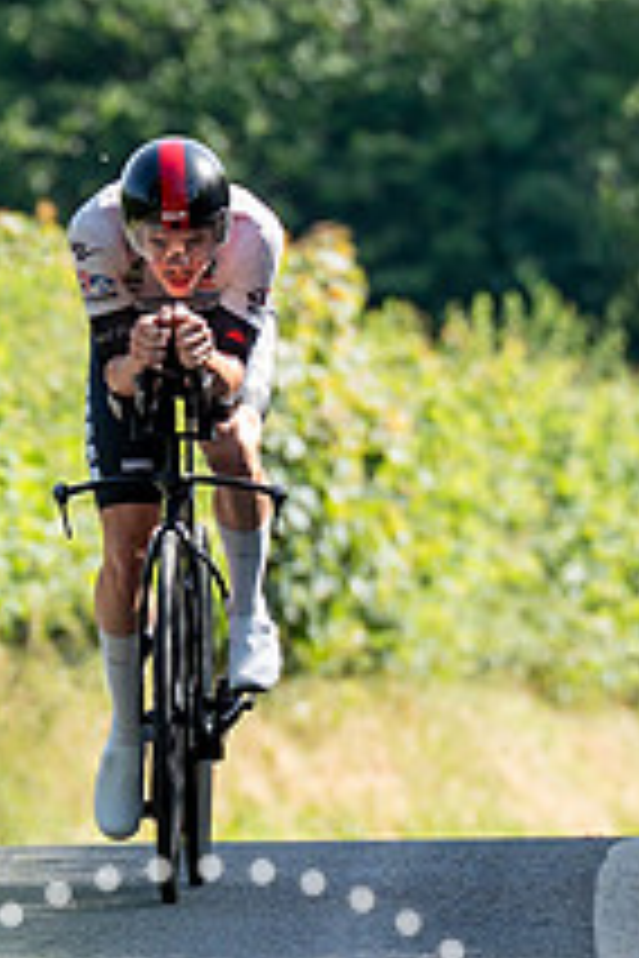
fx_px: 27635
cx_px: 192
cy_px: 612
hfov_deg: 1.3
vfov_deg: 2.0
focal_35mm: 1038
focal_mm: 200
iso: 320
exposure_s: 1/1000
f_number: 3.5
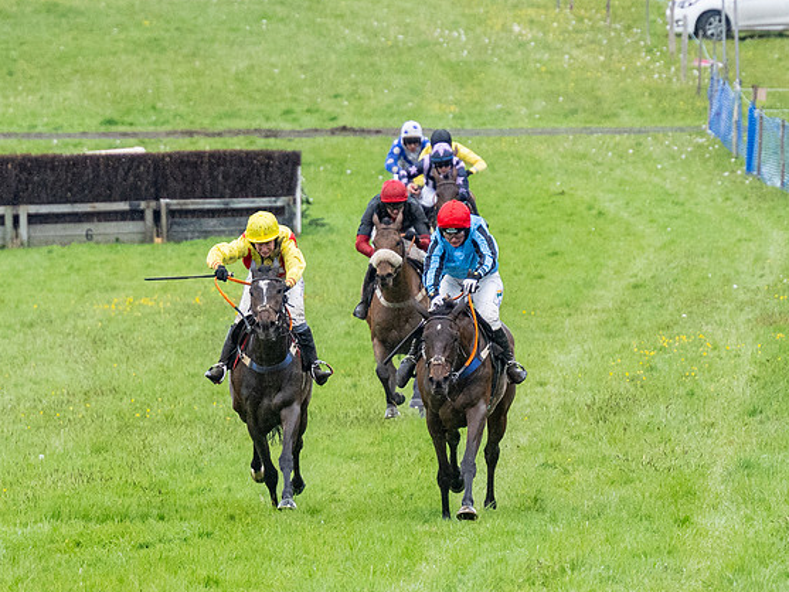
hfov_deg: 3.3
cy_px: 342
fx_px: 13747
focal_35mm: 603
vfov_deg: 2.5
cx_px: 325
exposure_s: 1/1250
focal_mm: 185
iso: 1000
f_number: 4
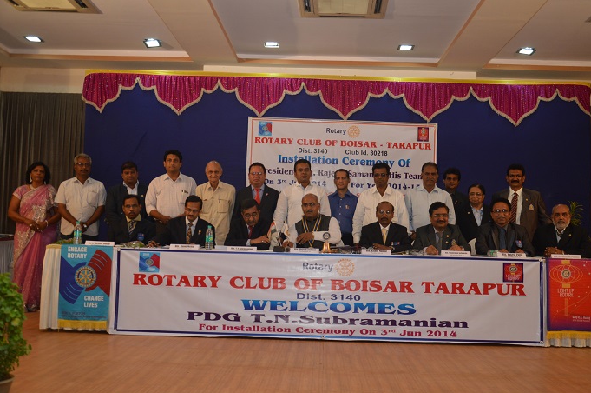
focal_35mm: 37
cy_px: 200
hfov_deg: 51.9
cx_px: 300
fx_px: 607
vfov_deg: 35.8
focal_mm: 24
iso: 560
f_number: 3.8
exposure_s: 1/60
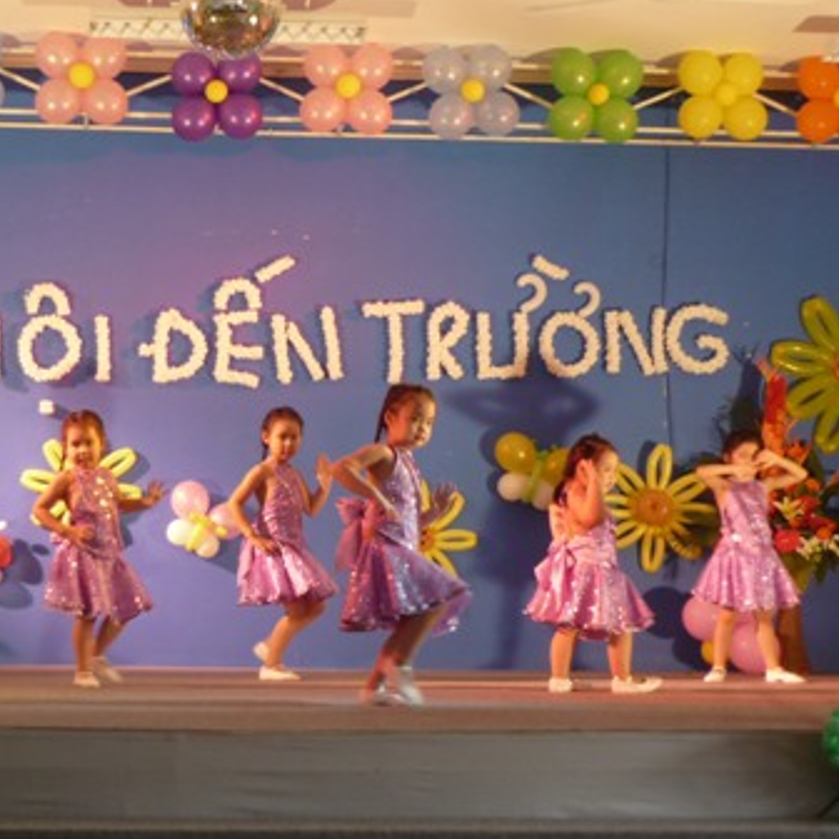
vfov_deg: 26.1
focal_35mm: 66
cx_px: 218
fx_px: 1810
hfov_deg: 25.8
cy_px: 462
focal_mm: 7.8
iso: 200
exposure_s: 1/40
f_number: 3.1
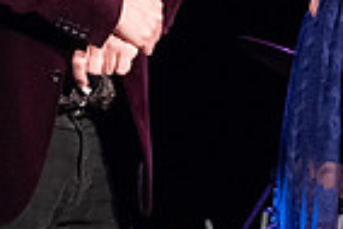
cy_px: -69
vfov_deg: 2.5
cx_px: 502
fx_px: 5207
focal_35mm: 546
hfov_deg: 3.8
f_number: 6.3
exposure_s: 1/125
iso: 6400
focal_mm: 134
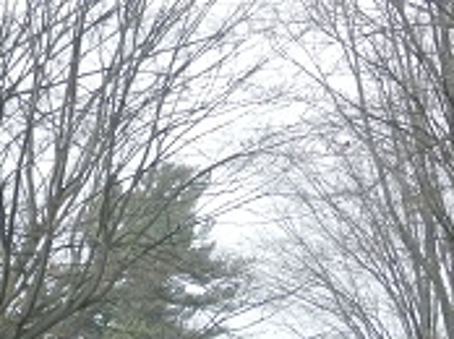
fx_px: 2397
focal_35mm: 183
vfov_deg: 7.9
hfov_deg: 10.8
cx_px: 214
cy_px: 568
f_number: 4.4
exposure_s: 1/50
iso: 160
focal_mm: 9.4
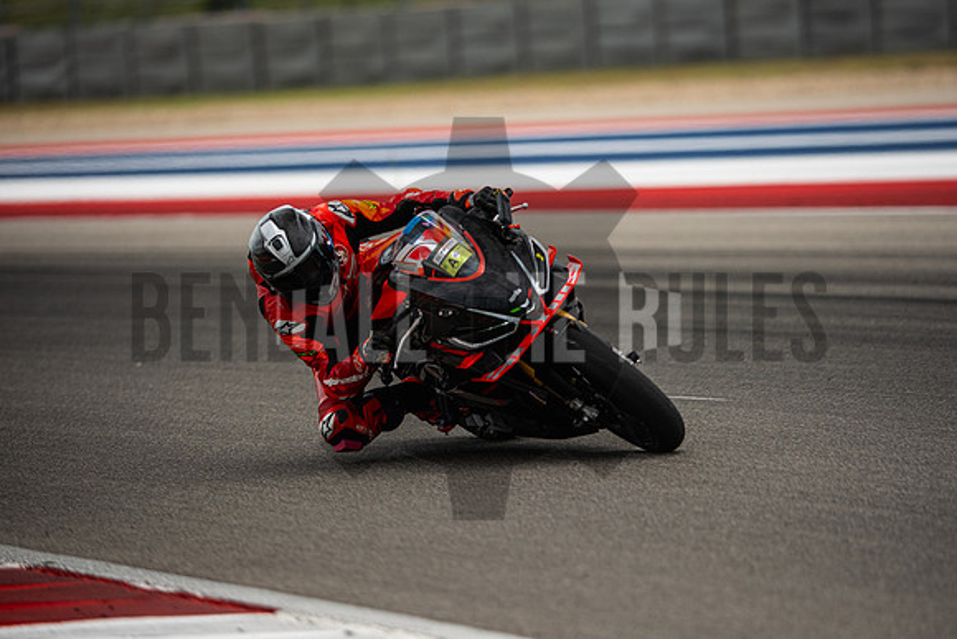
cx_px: 478
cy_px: 320
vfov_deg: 4.6
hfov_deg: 6.9
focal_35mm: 300
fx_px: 7976
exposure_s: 1/5000
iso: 320
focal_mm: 200
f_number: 2
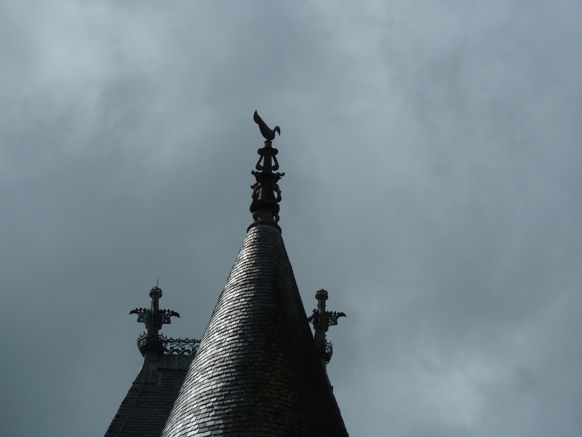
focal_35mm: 225
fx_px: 3783
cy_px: 218
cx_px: 291
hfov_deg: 8.8
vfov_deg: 6.6
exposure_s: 1/1300
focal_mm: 37
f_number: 6.3
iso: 80
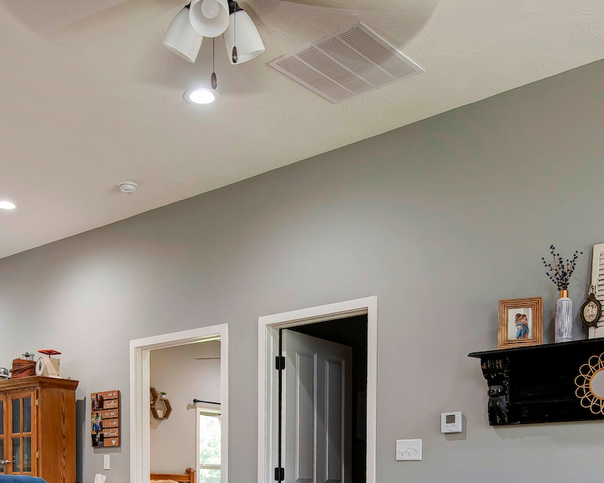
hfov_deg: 42.0
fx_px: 786
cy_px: 510
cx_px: 310
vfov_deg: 31.0
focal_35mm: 44
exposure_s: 1/10
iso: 200
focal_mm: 16
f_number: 6.7
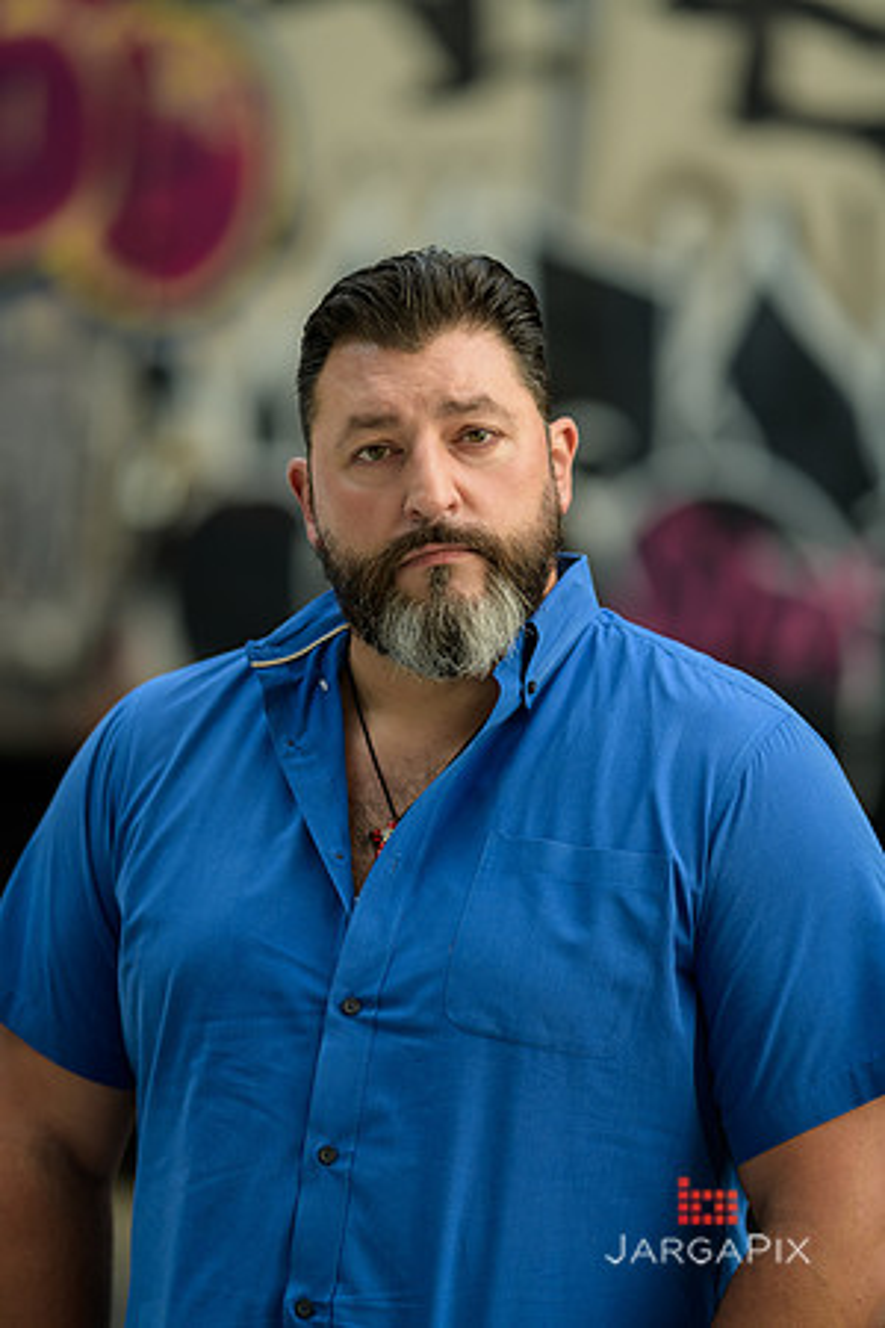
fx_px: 4978
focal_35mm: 135
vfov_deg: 15.2
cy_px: 664
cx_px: 442
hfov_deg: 10.2
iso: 200
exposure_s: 1/250
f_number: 2
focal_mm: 135
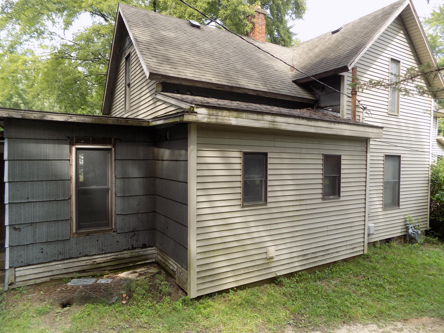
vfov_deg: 58.9
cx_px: 222
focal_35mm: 23
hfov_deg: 73.9
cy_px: 166
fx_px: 295
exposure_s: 1/160
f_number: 3.1
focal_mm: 4
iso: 80
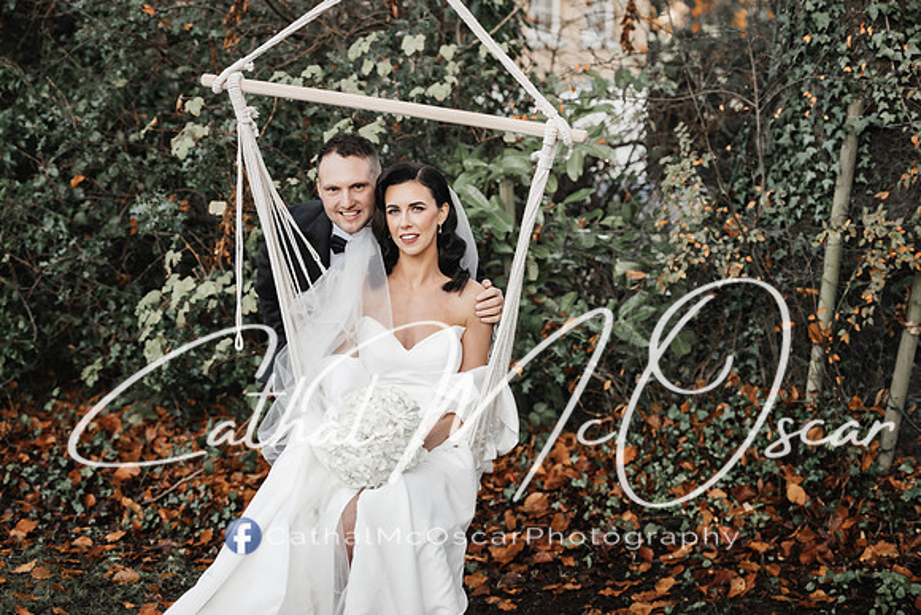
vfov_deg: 19.5
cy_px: 308
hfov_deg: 28.8
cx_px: 460
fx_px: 1791
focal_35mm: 70
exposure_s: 1/200
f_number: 2.8
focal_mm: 70
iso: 500
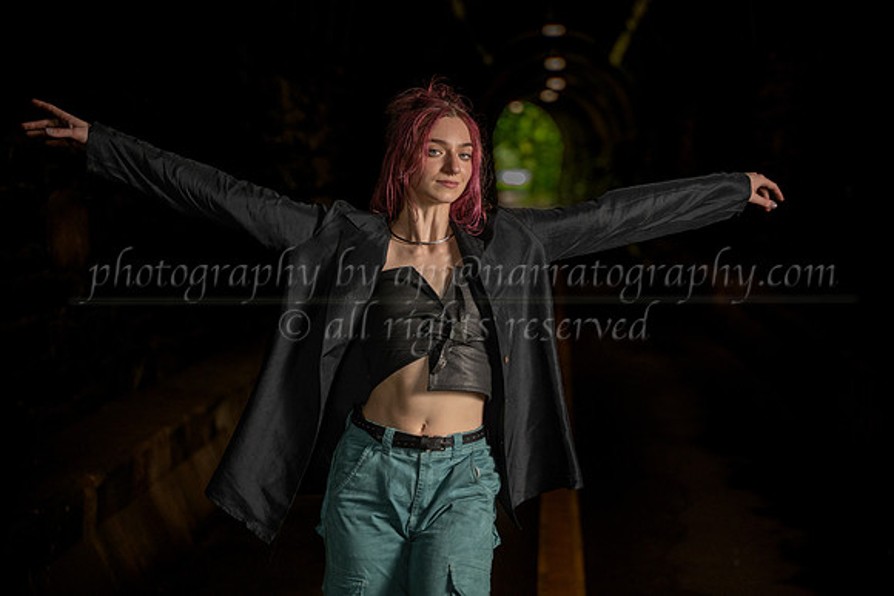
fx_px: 1863
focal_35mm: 75
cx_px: 447
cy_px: 298
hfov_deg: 27.0
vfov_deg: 18.2
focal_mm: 75
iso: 400
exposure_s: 1/400
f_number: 2.8
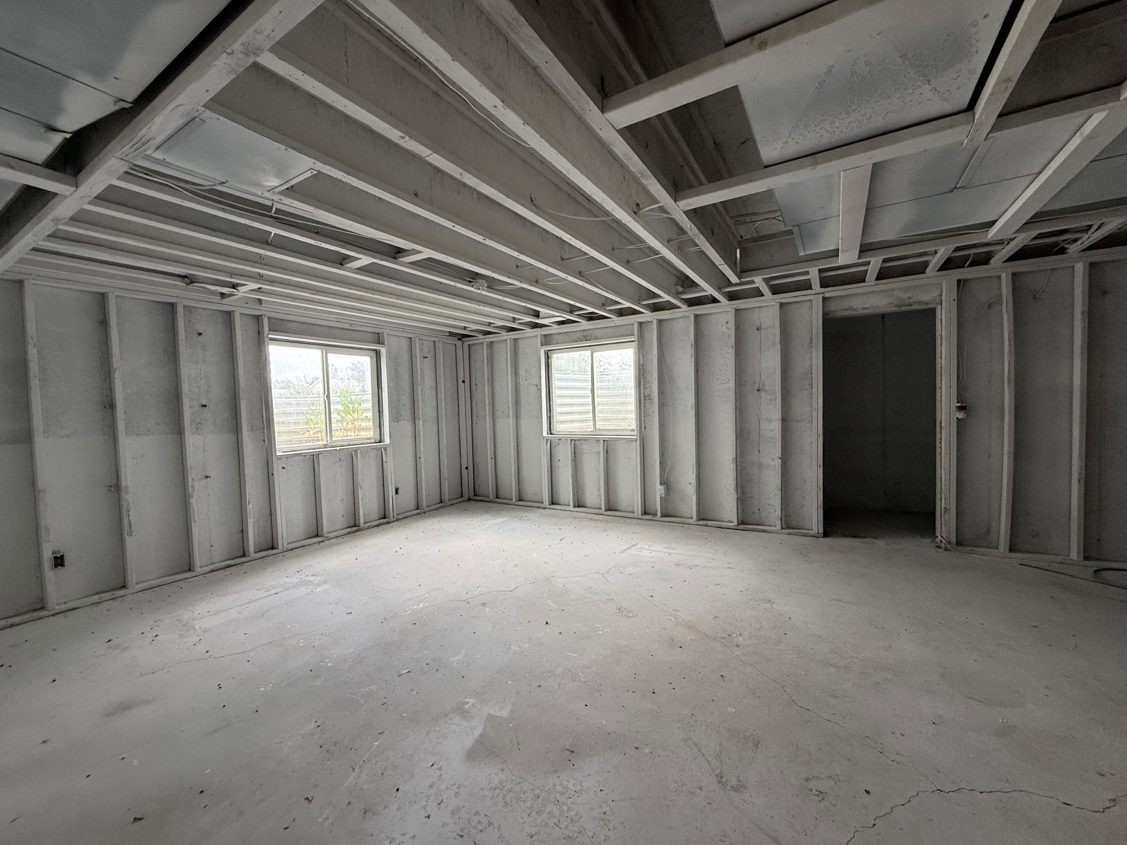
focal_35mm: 14
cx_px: 564
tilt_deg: -2.2
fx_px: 456
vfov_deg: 85.7
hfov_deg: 102.1
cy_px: 422
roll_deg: +0.9
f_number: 2.2
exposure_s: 1/120
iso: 160
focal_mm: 2.22
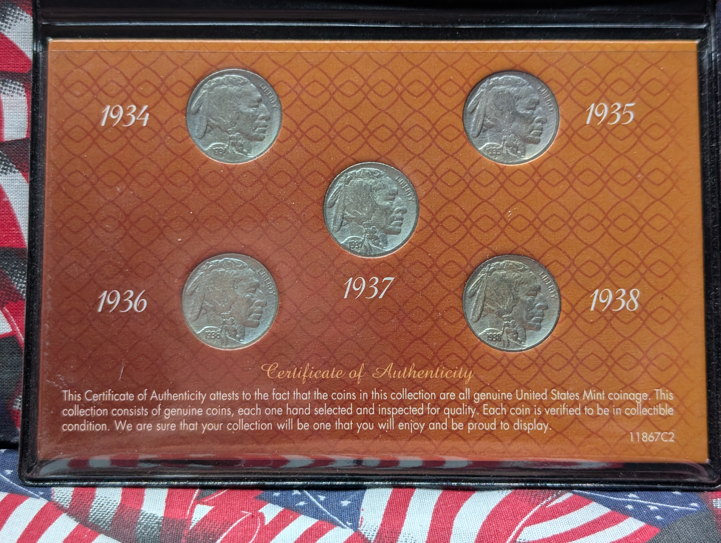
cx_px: 360
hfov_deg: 38.9
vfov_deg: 29.7
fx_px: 1022
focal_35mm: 49
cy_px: 272
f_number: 1.68
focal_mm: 6.9
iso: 61
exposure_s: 1/122
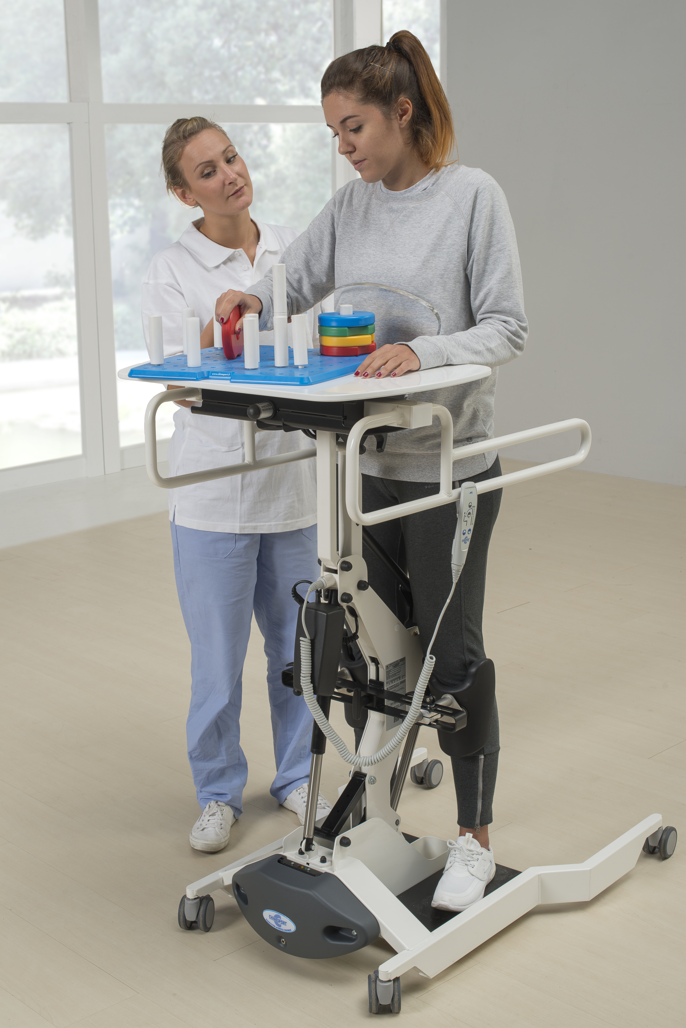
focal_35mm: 50
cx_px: 343
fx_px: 1428
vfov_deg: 39.6
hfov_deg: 27.0
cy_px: 514
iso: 200
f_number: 10
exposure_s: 1/125
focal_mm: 50
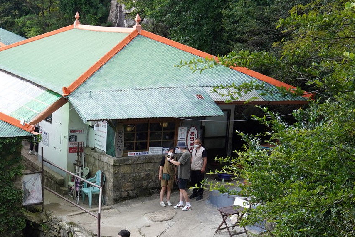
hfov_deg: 23.8
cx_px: 5
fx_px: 808
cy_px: 245
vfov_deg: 16.3
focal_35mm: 82
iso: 400
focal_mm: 35
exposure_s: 1/100
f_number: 9
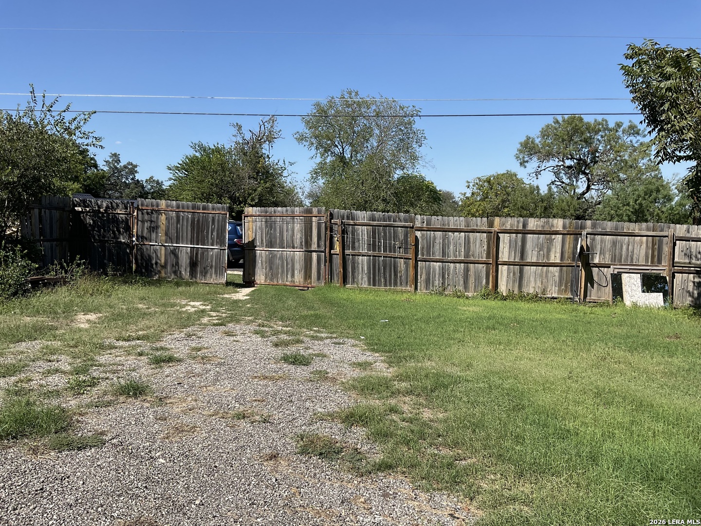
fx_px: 587
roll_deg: -0.3
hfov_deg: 61.7
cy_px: 263
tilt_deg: -5.4
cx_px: 350
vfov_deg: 48.2
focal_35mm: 29
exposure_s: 1/1848
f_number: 1.8
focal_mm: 3
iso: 16
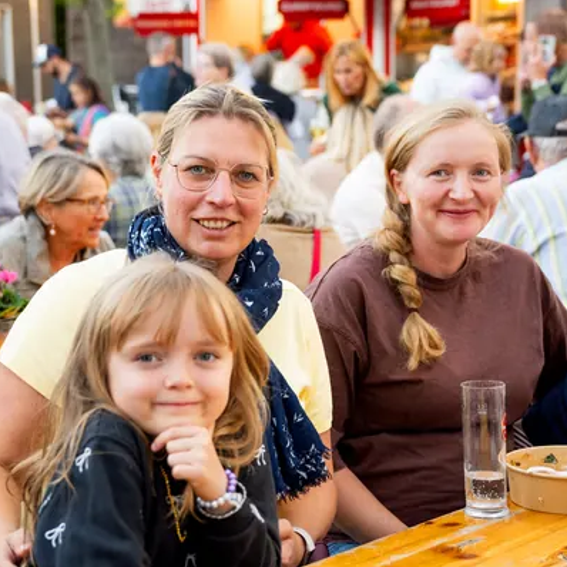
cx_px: 368
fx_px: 927
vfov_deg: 34.0
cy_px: 284
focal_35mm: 50
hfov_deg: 33.8
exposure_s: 1/250
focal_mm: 39
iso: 500
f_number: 3.2
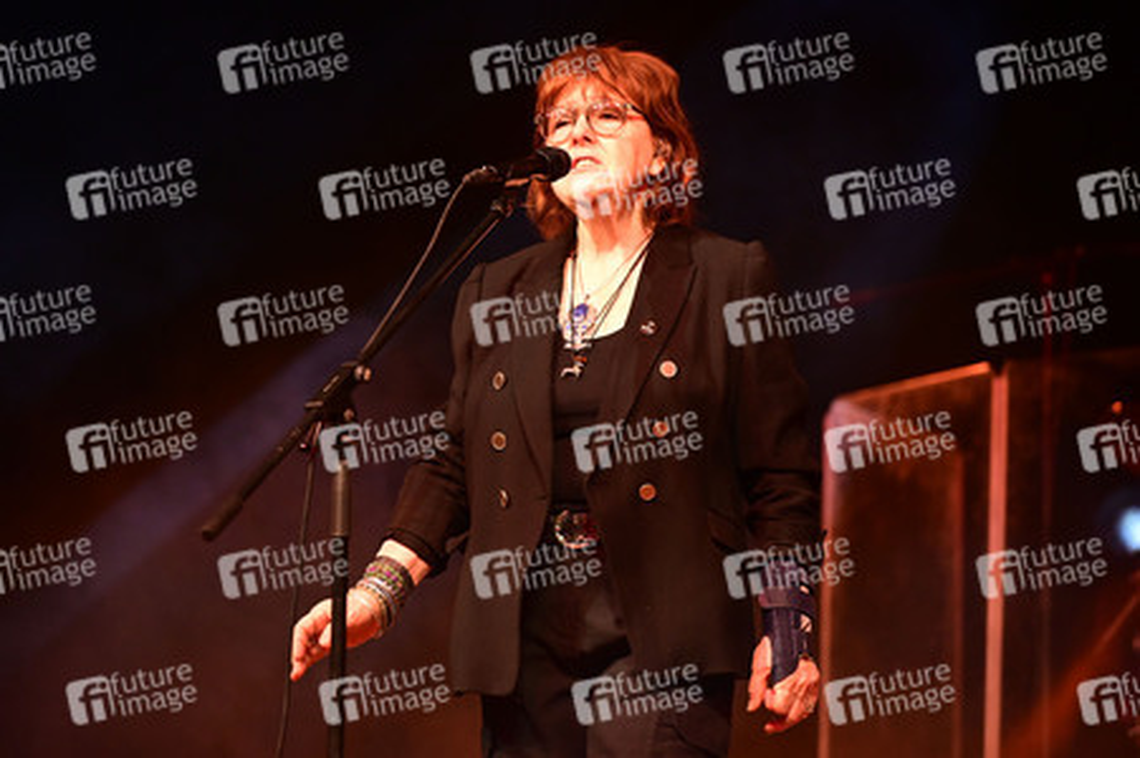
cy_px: 379
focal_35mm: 200
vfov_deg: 6.9
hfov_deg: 10.3
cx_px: 570
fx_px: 6329
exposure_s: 1/400
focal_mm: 200
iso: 6400
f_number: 3.5
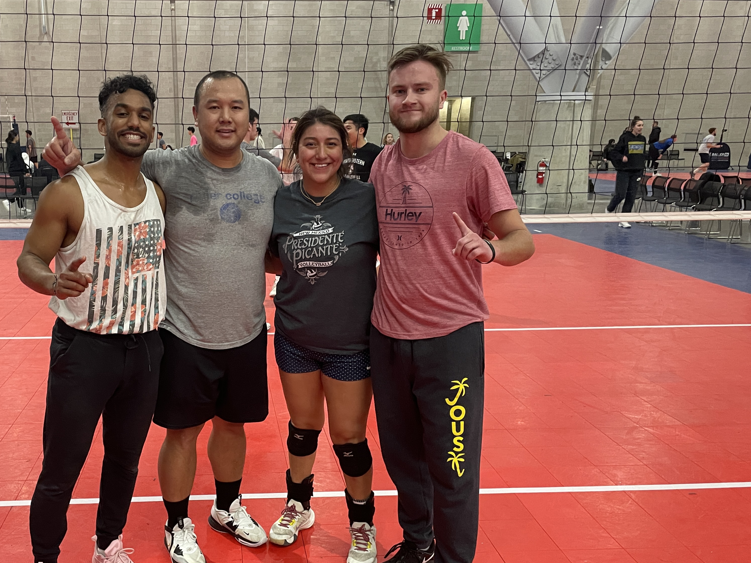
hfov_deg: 51.6
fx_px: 759
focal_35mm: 35
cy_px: 351
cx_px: 249
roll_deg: +0.2
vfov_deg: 40.4
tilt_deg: -15.7
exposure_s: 1/60
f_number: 1.6
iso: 400
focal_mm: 4.2
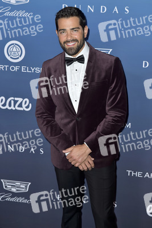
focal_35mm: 70
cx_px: 76
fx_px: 443
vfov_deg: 28.8
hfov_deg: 19.5
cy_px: 114
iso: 250
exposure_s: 1/250
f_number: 5.6
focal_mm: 70
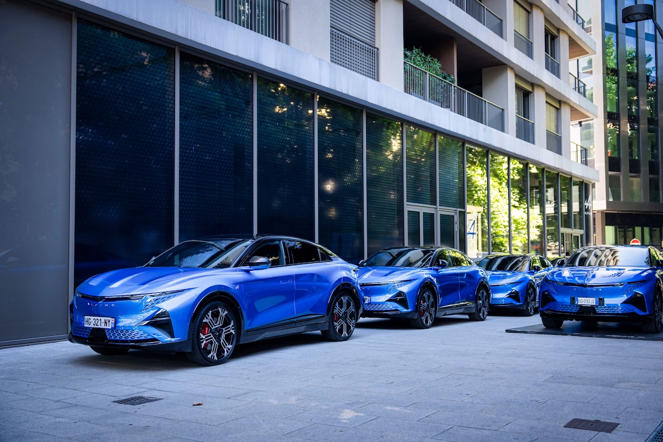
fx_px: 718
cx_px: 332
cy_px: 221
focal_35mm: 39
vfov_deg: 34.2
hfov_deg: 49.6
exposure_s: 1/200
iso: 400
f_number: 2.8
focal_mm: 39
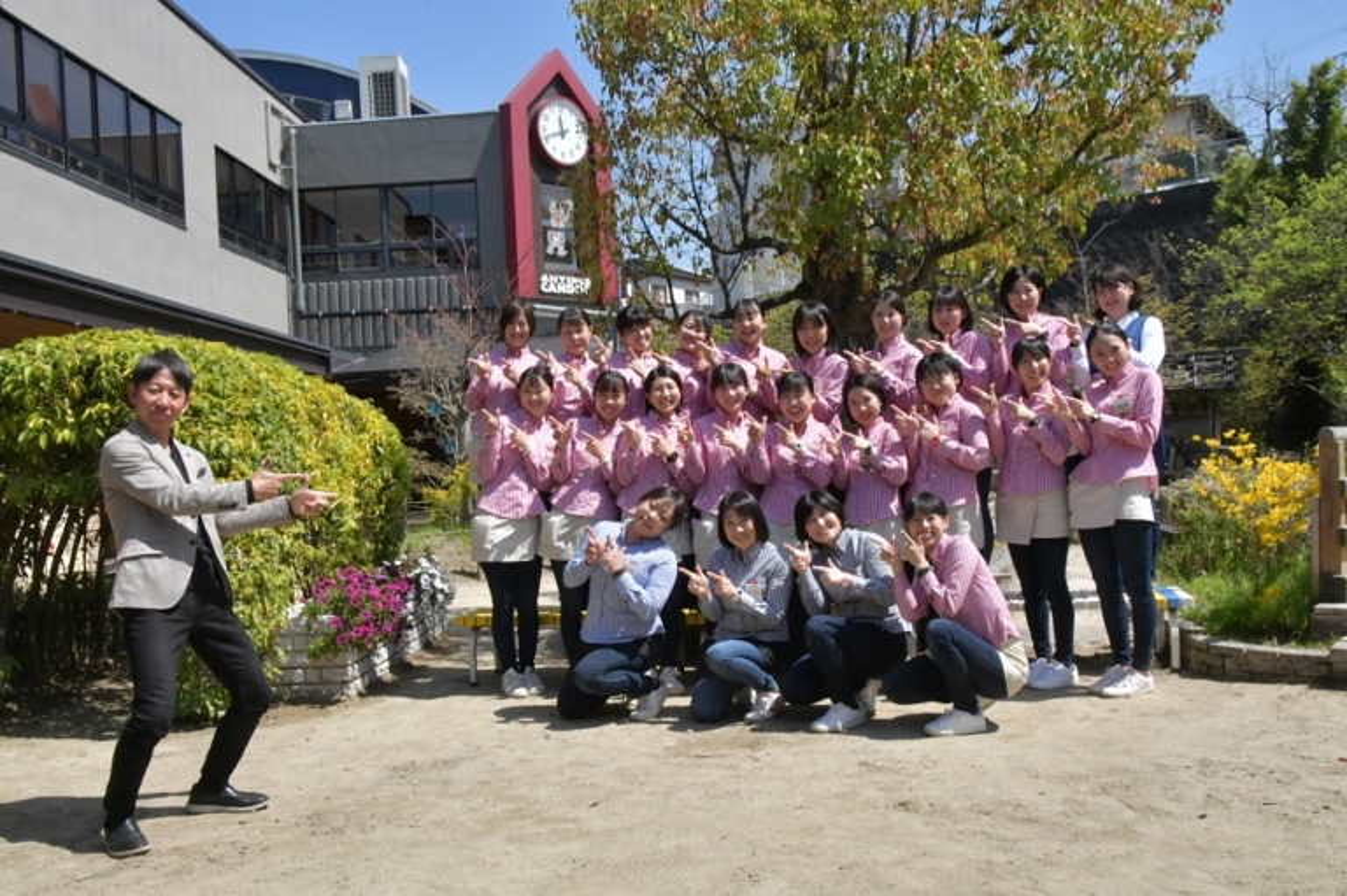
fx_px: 1234
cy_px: 448
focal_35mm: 33
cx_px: 674
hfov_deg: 57.3
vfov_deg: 39.9
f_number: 20
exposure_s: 1/1600
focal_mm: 22
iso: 4000
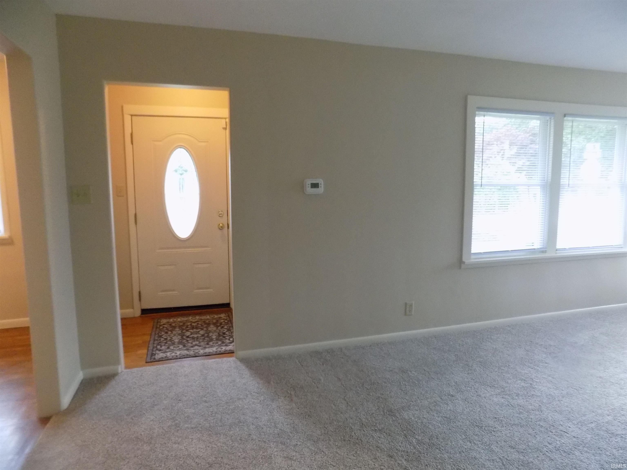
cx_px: 314
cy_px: 235
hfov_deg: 73.9
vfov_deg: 58.9
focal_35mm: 23
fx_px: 417
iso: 400
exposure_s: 1/30
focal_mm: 4
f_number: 3.1
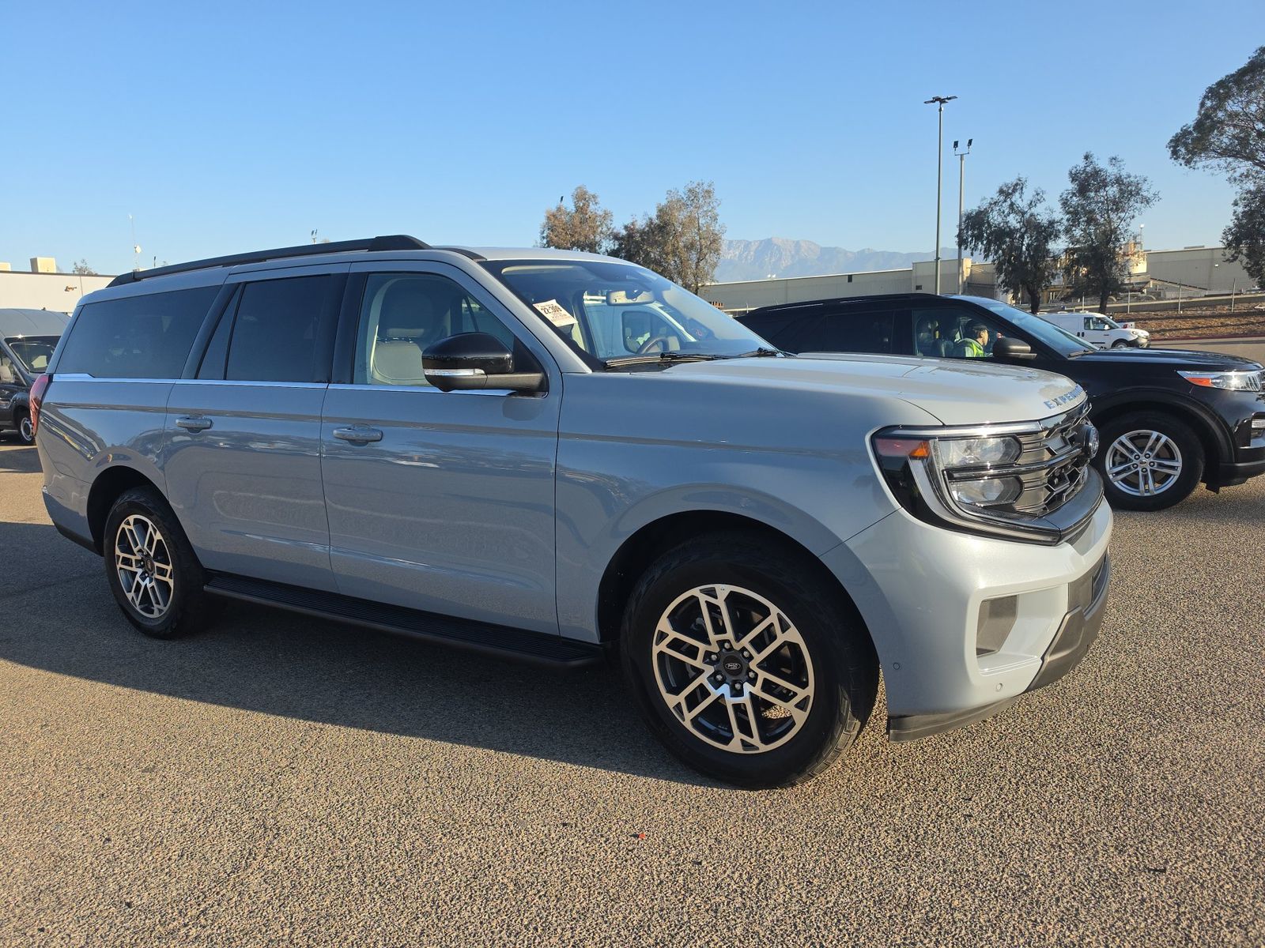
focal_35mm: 23
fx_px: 841
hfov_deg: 73.9
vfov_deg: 58.9
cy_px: 474
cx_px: 632
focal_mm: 6.5
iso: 63
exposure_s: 1/2503
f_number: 1.4
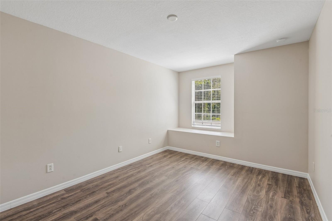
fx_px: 148
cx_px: 166
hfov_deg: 96.7
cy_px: 110
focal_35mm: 16
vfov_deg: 73.7
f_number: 8
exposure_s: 1/60
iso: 400
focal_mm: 16
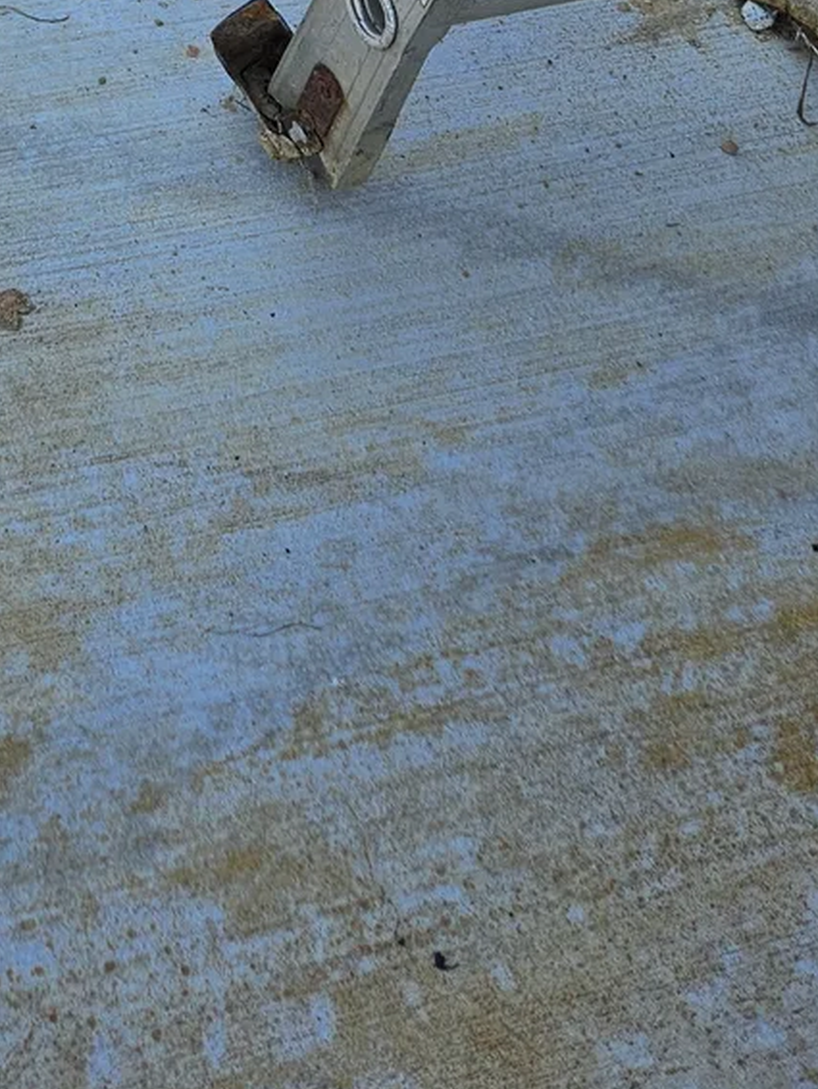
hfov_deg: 21.1
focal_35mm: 65
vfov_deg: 24.6
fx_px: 2046
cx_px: -156
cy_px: -441
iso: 25
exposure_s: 1/607
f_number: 1.8
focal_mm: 5.4
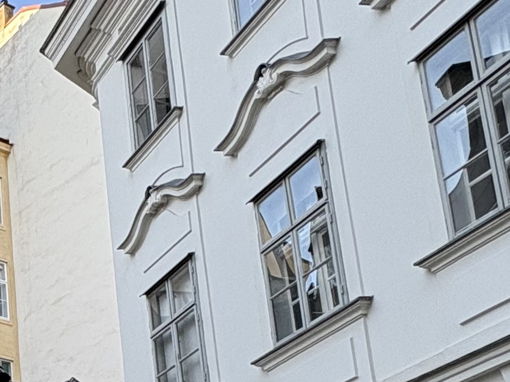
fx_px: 972
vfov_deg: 19.8
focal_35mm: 66
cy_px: 545
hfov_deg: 24.6
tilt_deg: +12.0
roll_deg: +1.2
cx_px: -194
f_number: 2.2
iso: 40
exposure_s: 1/249
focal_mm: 2.22
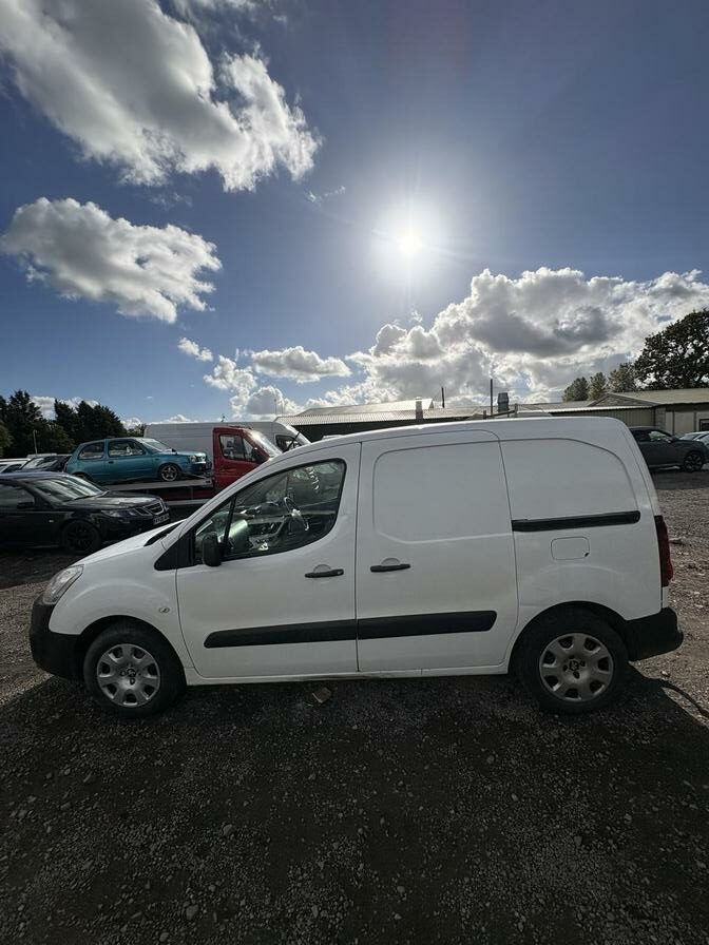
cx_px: 354
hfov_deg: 85.7
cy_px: 472
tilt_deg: +1.1
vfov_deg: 102.1
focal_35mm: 14
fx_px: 382
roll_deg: +0.6
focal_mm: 2.22
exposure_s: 1/6135
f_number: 2.2
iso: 50
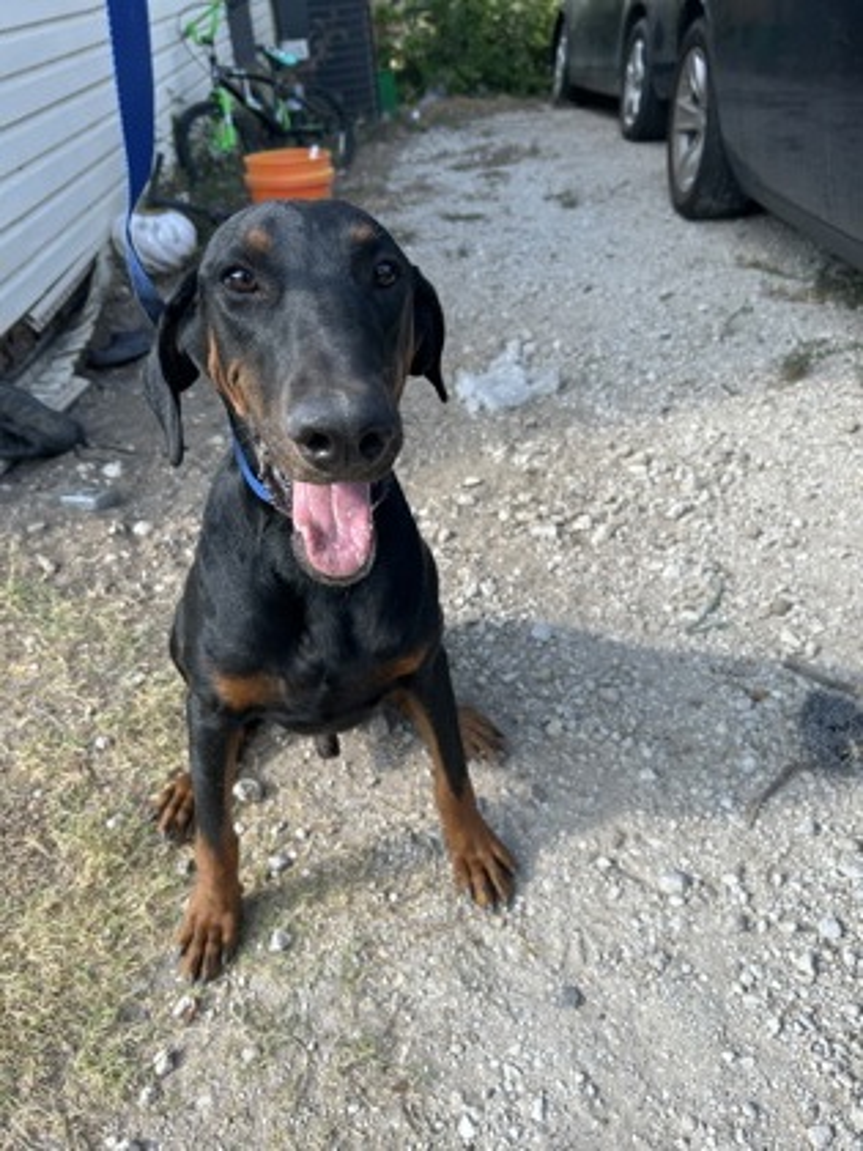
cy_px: 576
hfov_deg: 53.1
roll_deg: +3.7
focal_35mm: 26
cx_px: 432
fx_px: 864
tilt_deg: -36.3
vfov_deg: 67.3
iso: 50
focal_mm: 5.7
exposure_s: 1/982
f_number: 1.5
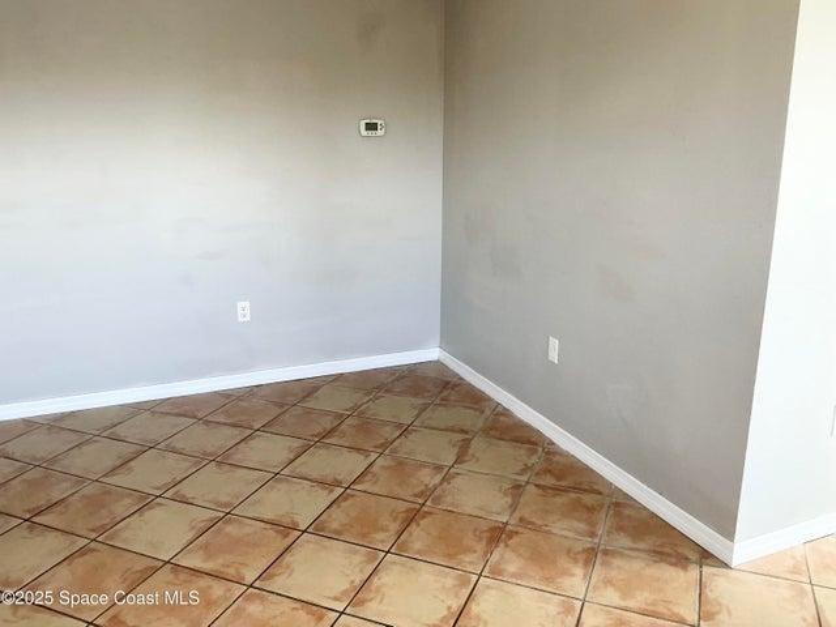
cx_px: 418
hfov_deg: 61.7
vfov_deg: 48.2
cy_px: 314
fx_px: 700
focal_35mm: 29
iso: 64
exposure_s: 1/120
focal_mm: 3
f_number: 1.8
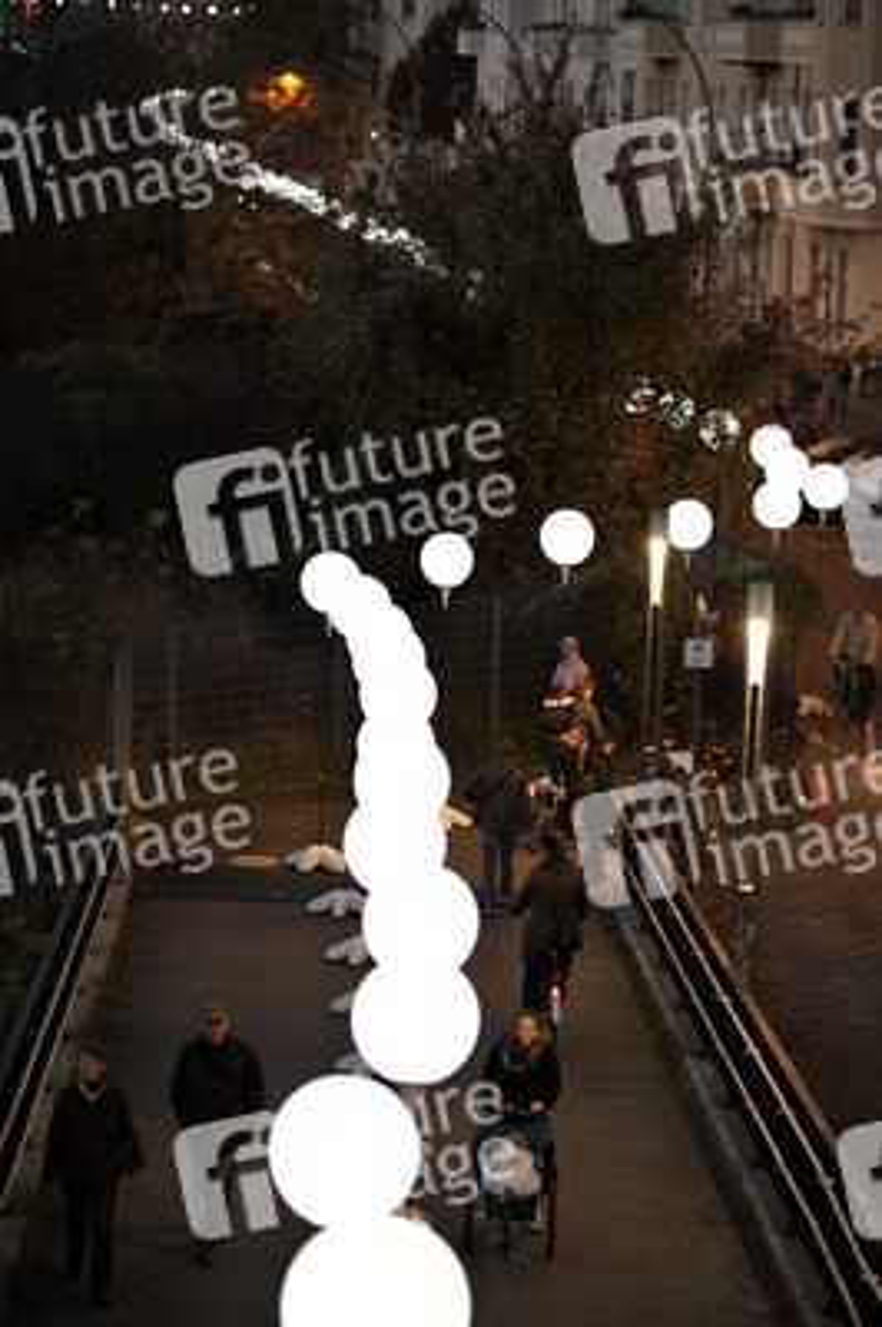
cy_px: 664
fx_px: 3865
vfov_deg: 19.5
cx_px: 441
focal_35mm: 105
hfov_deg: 13.0
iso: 1000
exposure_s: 1/60
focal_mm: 105
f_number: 2.5
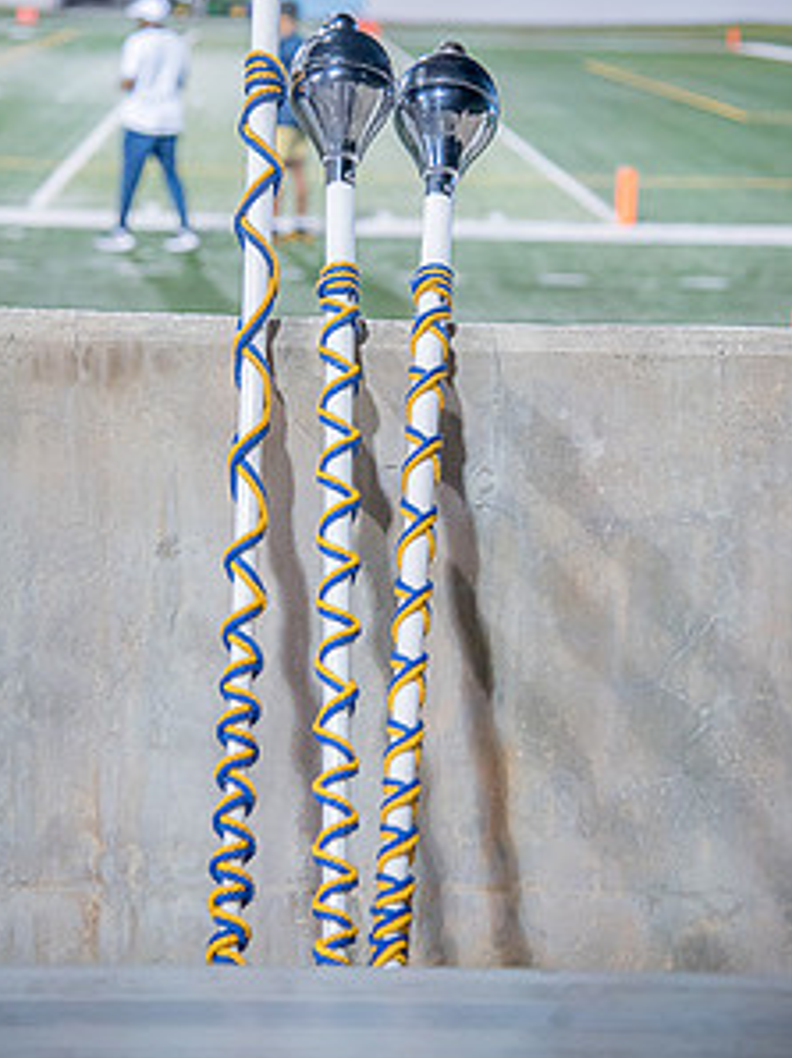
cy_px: 305
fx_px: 2749
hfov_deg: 16.4
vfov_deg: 21.7
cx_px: 396
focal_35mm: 90
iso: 2000
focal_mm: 62
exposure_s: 1/200
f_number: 4
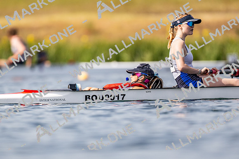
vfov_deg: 1.5
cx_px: 120
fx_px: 5979
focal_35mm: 900
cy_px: 80
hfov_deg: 2.3
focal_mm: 600
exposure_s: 1/2500
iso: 160
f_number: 4
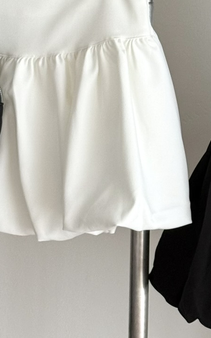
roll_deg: -1.7
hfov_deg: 9.1
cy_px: -38
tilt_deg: -1.6
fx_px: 1326
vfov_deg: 14.2
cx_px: 191
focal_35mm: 144
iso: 125
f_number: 1.78
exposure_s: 1/60
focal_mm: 6.76
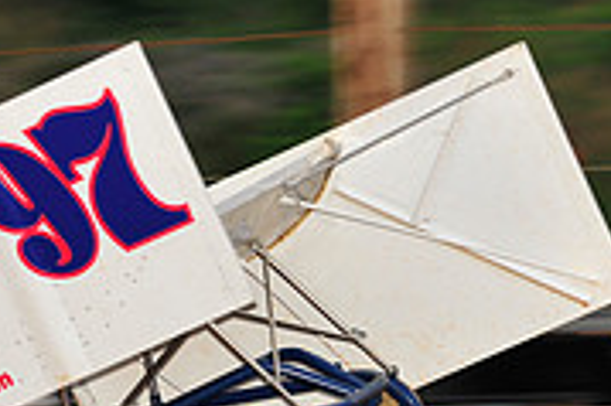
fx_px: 10191
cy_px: 484
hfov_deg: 3.4
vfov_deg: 2.3
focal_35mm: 601
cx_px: -102
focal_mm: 185
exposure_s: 1/320
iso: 800
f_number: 6.3
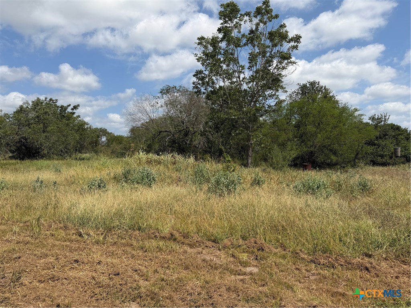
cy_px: 154
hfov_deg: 71.6
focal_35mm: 24
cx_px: 206
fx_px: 285
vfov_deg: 56.8
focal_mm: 6.76
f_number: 1.78
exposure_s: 1/6711
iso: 80
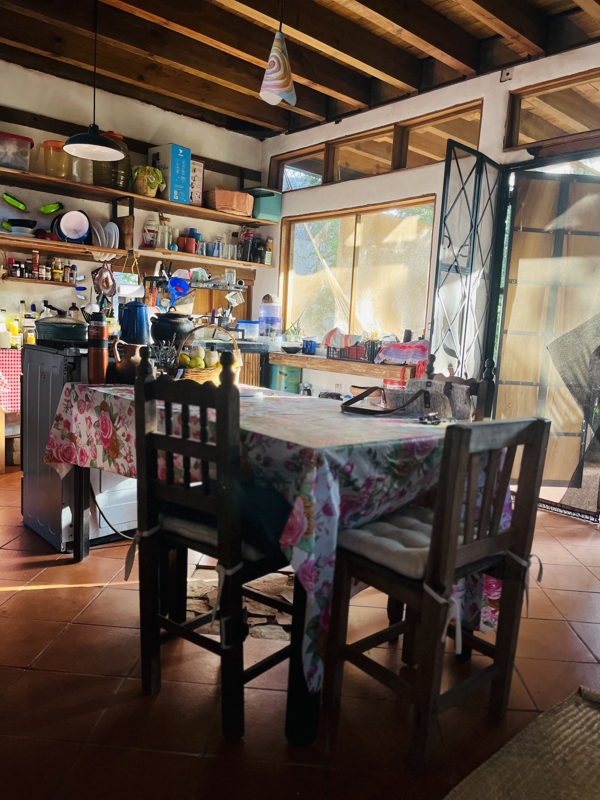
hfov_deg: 53.1
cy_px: 400
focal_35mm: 26
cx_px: 300
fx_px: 601
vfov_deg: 67.3
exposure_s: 1/121
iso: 125
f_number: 1.6
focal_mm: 5.1
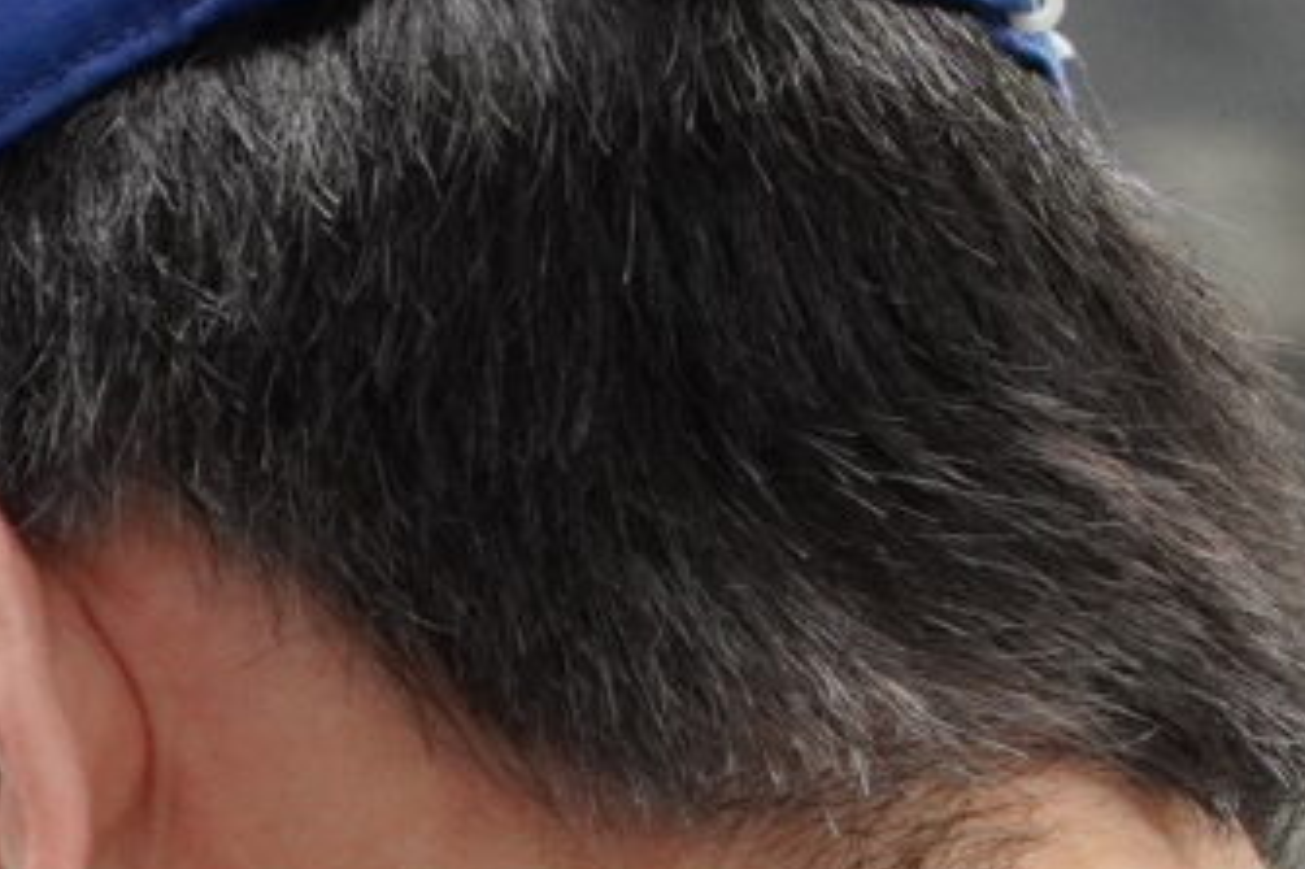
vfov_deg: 2.2
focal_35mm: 608
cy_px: 2664
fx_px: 22022
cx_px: -218
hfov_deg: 3.4
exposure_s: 1/125
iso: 1000
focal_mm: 53
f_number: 2.8
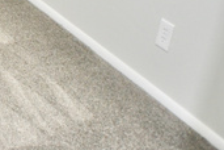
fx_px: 697
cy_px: -76
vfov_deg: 11.7
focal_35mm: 112
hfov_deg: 15.6
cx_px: -181
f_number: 3.8
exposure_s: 1/60
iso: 1100
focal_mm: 20
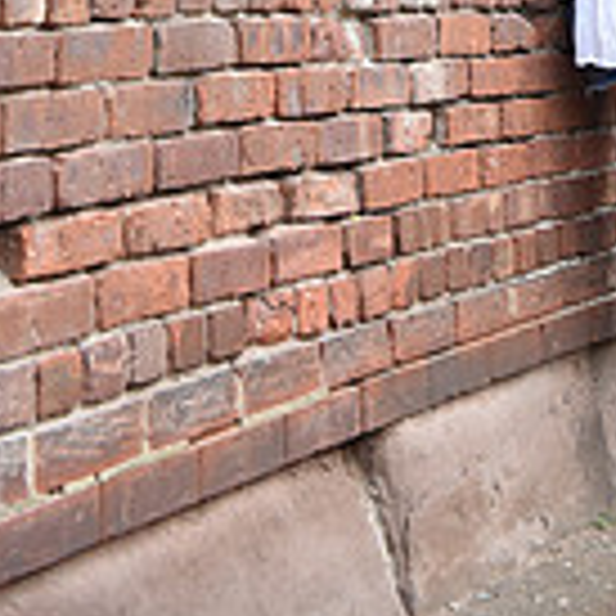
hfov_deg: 16.0
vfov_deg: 13.7
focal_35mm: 108
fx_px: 2174
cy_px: -620
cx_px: 497
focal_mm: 30
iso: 500
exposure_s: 1/320
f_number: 7.1
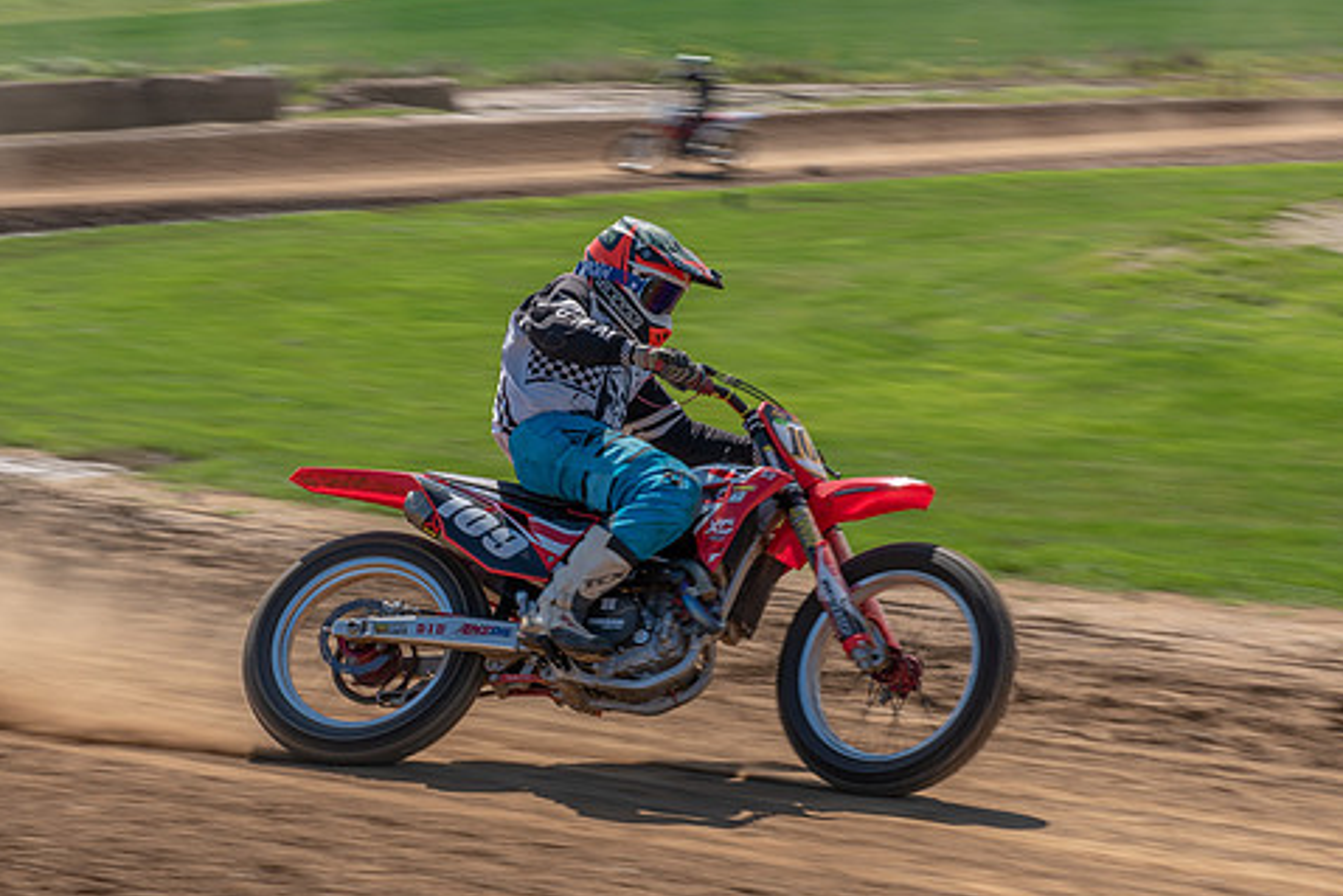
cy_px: 571
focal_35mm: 104
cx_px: 556
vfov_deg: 13.2
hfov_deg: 19.6
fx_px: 3881
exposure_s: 1/160
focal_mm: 70
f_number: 8
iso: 100
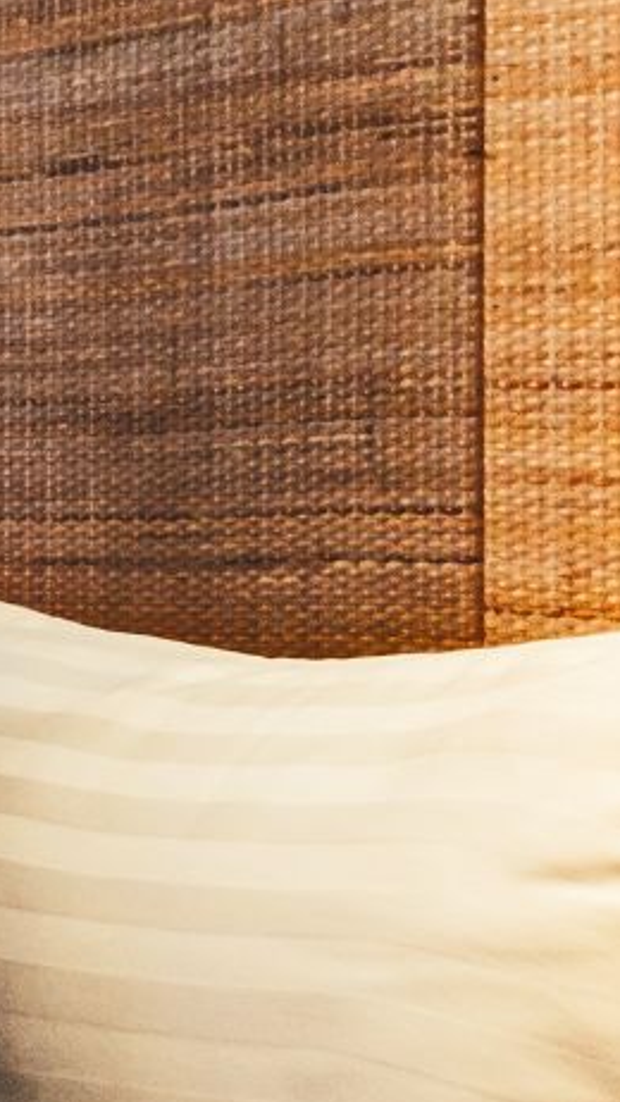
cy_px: 590
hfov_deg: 8.9
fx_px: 3973
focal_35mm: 136
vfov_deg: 15.8
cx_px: 43
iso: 1600
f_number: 22
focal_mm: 20.1
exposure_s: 1/1.67
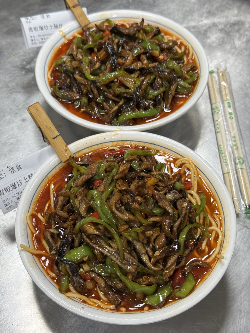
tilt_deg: -53.9
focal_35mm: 48
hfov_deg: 30.3
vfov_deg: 39.7
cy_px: 166
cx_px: 125
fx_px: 462
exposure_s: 1/100
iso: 125
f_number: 1.78
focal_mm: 6.76
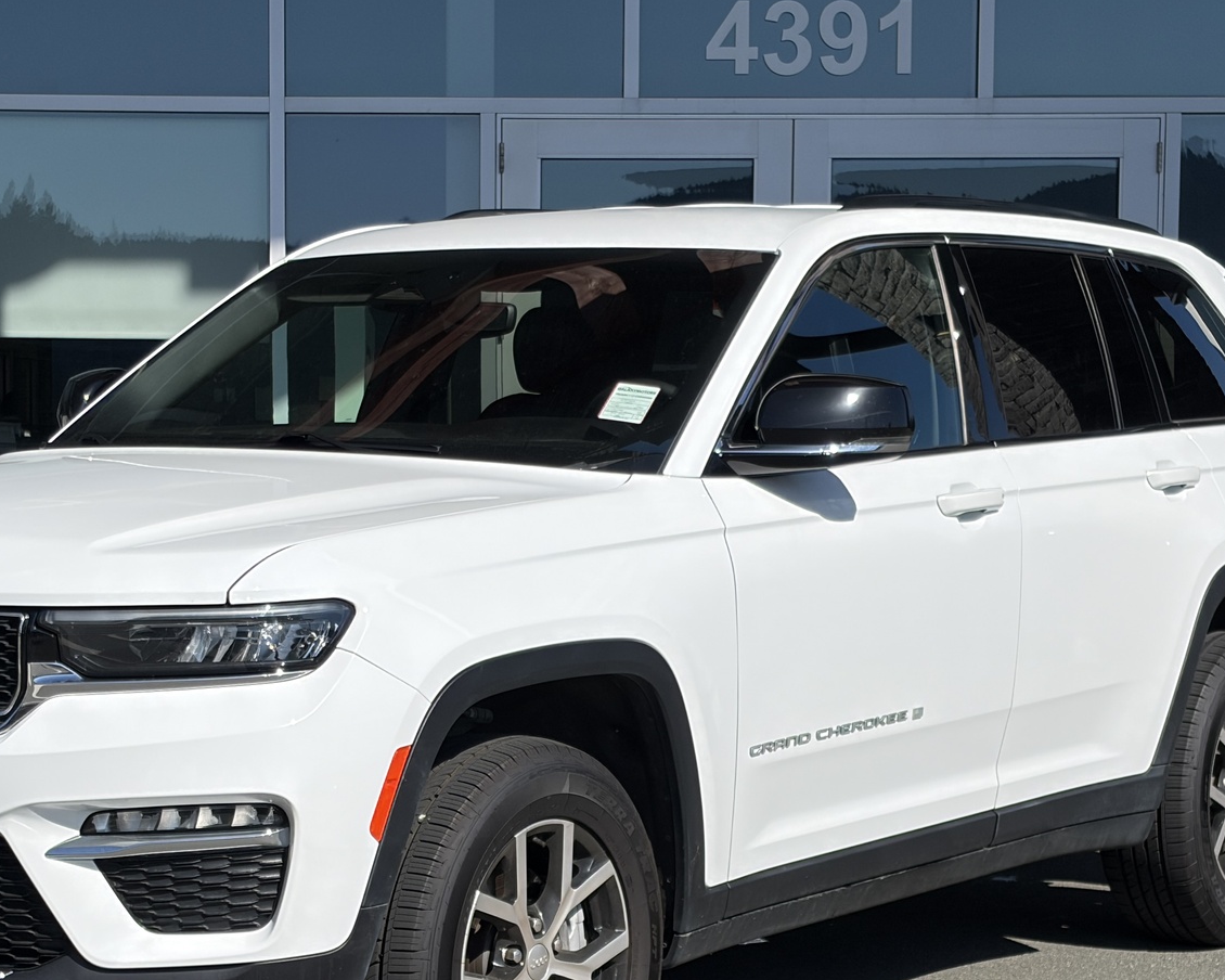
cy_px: 655
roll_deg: +1.0
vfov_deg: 16.7
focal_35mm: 92
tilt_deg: -3.4
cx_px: 461
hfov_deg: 20.8
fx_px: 3335
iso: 32
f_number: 1.6
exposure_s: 1/5814
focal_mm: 5.96
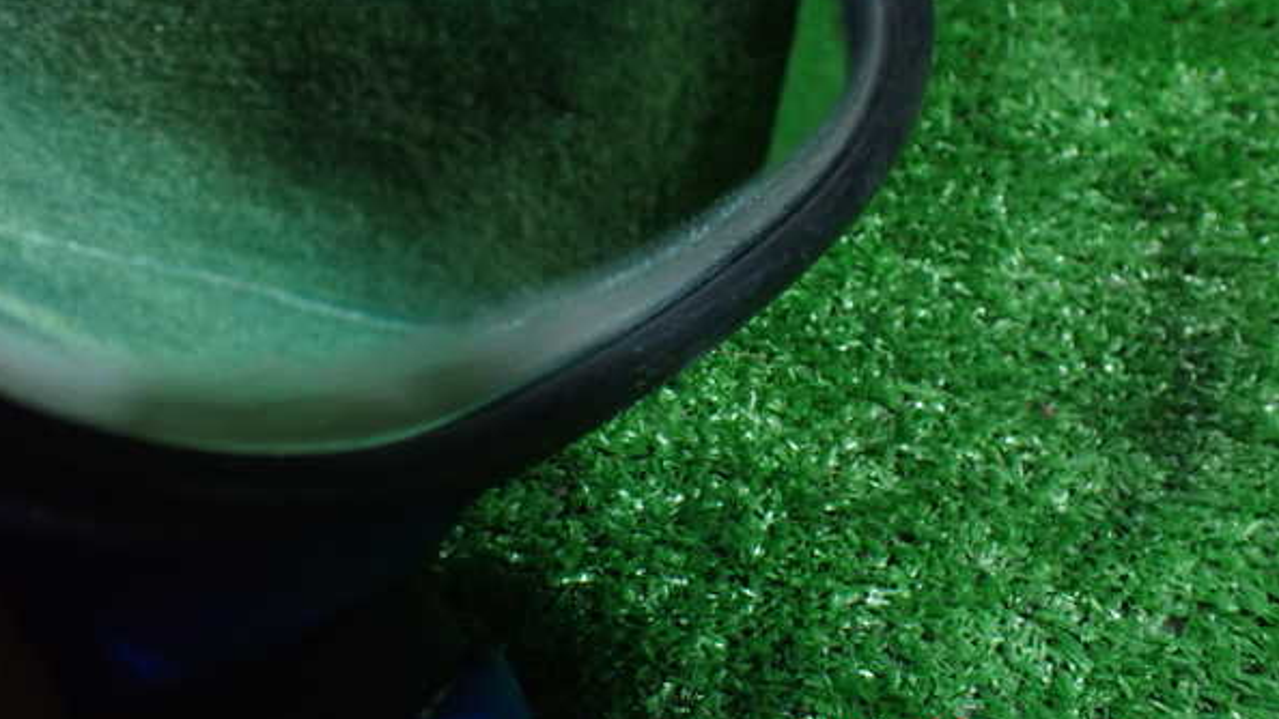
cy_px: 284
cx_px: 637
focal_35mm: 33
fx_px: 1119
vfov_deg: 35.5
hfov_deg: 59.5
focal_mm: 5.4
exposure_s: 1/80
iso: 800
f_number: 2.3
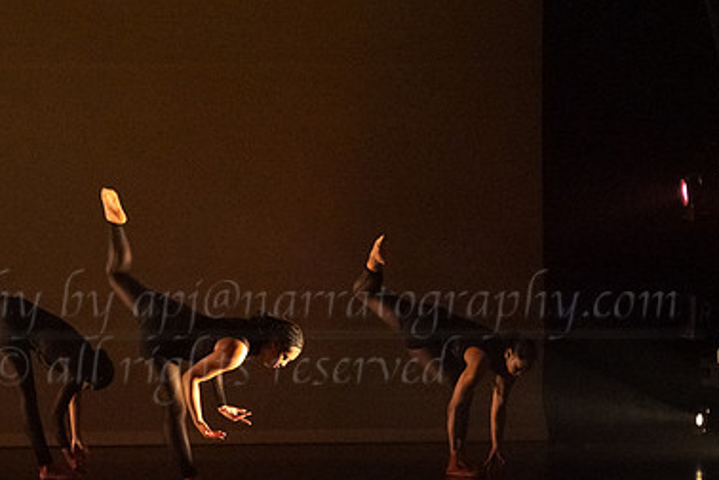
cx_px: 178
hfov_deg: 13.2
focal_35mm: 155
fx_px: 3095
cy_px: 352
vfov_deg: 8.8
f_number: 3.2
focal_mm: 70
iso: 4000
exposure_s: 1/320
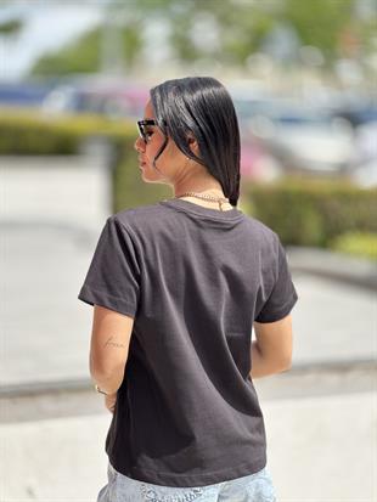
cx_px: 188
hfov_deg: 19.1
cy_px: 251
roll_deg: -1.2
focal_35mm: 77
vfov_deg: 25.3
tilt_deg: -5.3
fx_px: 1118
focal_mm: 9
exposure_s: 1/288
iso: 25
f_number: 2.8
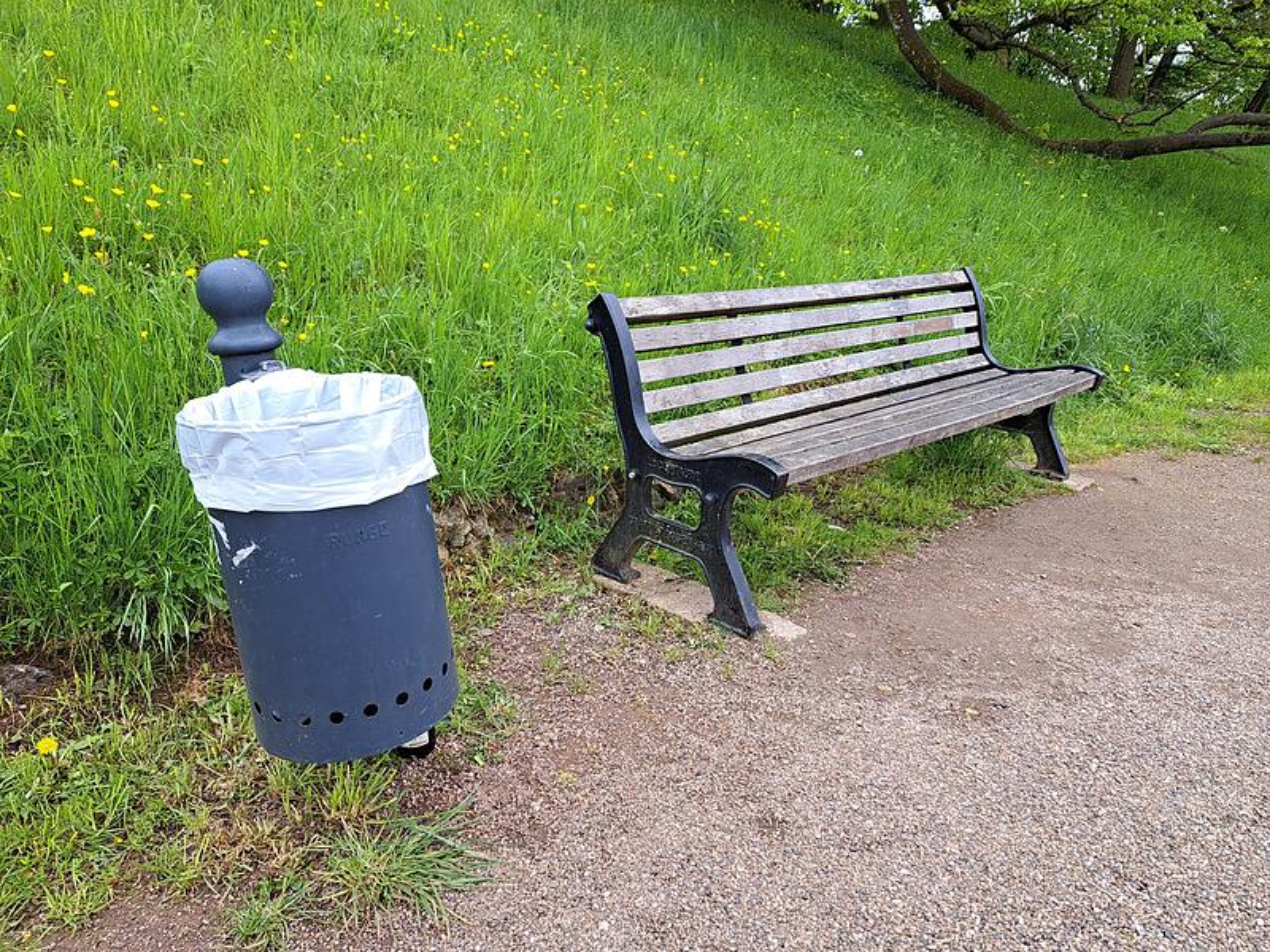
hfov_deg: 71.6
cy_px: 476
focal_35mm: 24
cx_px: 635
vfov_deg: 56.8
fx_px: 881
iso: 50
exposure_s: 1/109
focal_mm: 5.23
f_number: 1.8
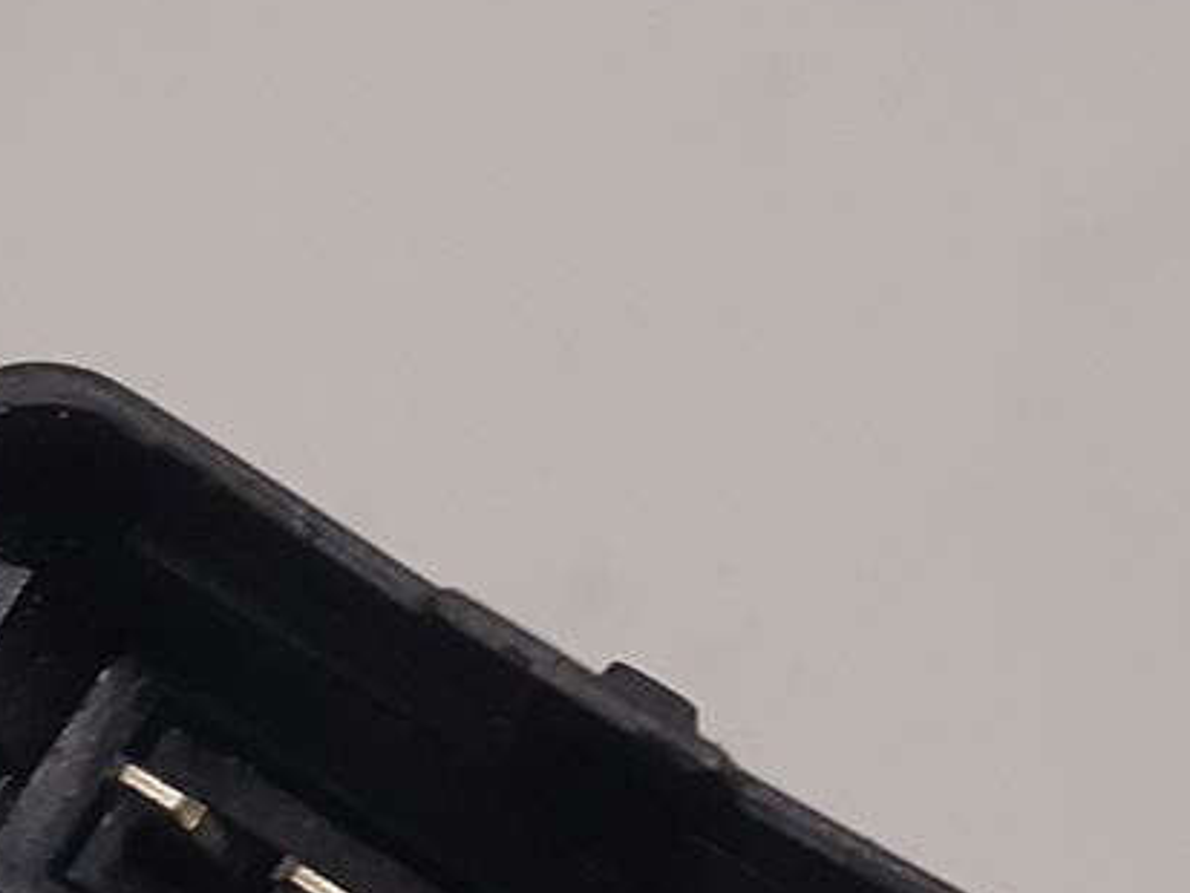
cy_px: 651
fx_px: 4436
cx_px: 418
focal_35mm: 129
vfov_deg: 11.5
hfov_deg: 15.3
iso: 125
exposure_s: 1/50
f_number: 1.7
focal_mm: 3.93
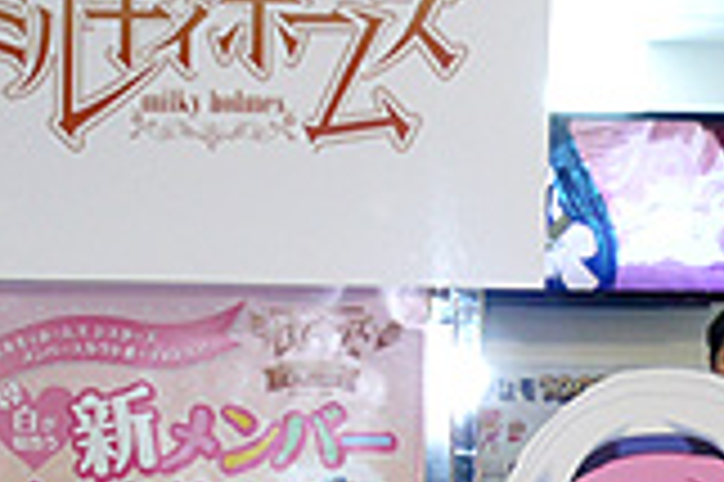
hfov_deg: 17.7
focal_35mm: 116
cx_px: 310
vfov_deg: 11.5
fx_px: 2330
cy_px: 626
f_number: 2.8
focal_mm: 5.8
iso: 100
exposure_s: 1/30
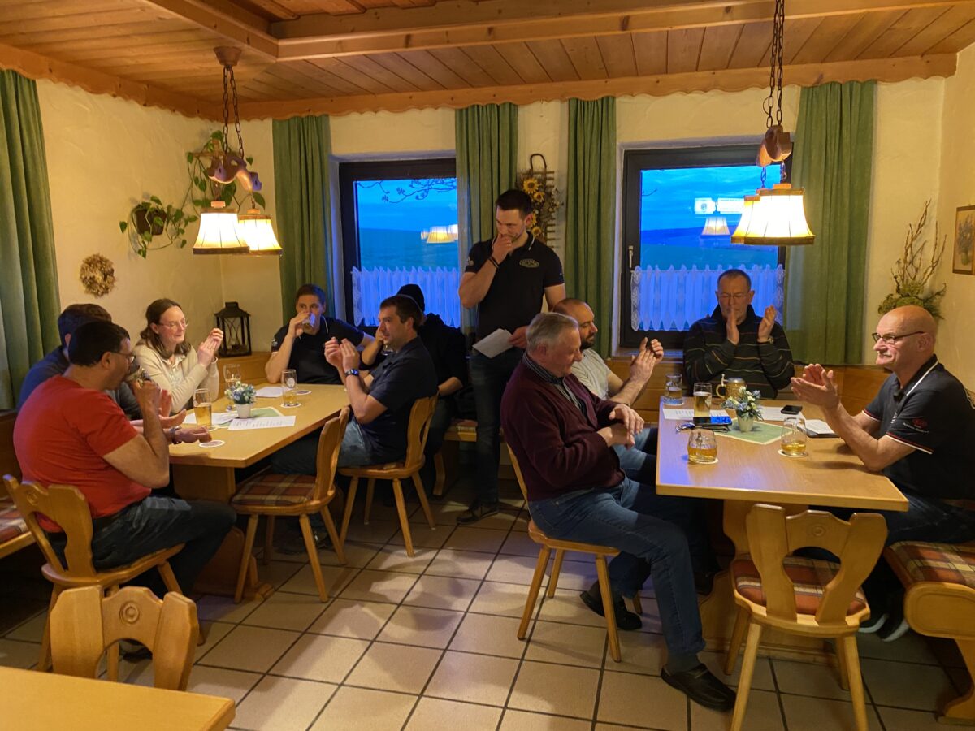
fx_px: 732
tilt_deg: -9.3
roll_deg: +1.4
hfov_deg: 67.3
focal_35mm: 26
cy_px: 366
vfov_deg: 53.1
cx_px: 488
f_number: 1.8
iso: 500
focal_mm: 4.25
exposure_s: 1/25
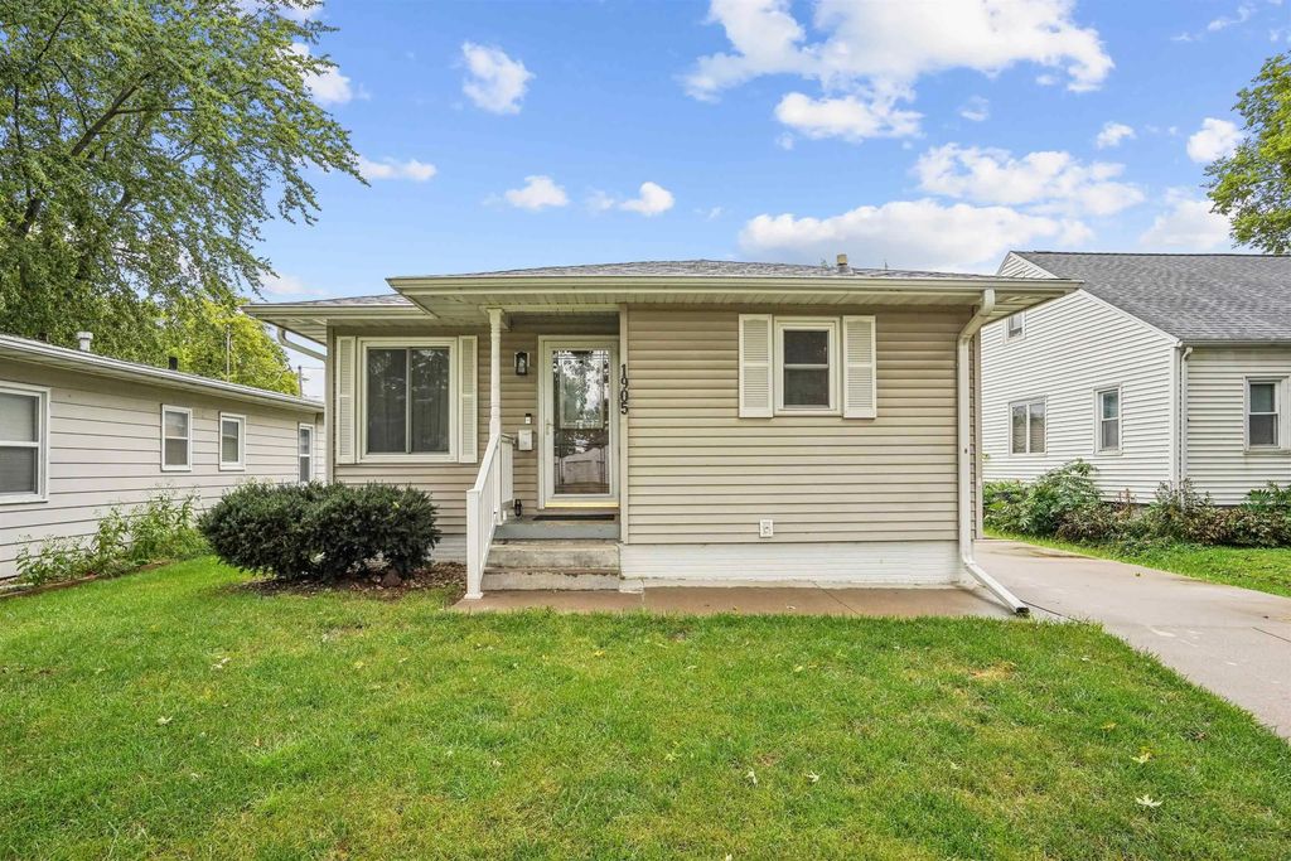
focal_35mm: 19
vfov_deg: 64.6
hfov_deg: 86.9
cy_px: 430
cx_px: 646
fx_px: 681
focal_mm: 19
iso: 400
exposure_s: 1/60
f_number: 9
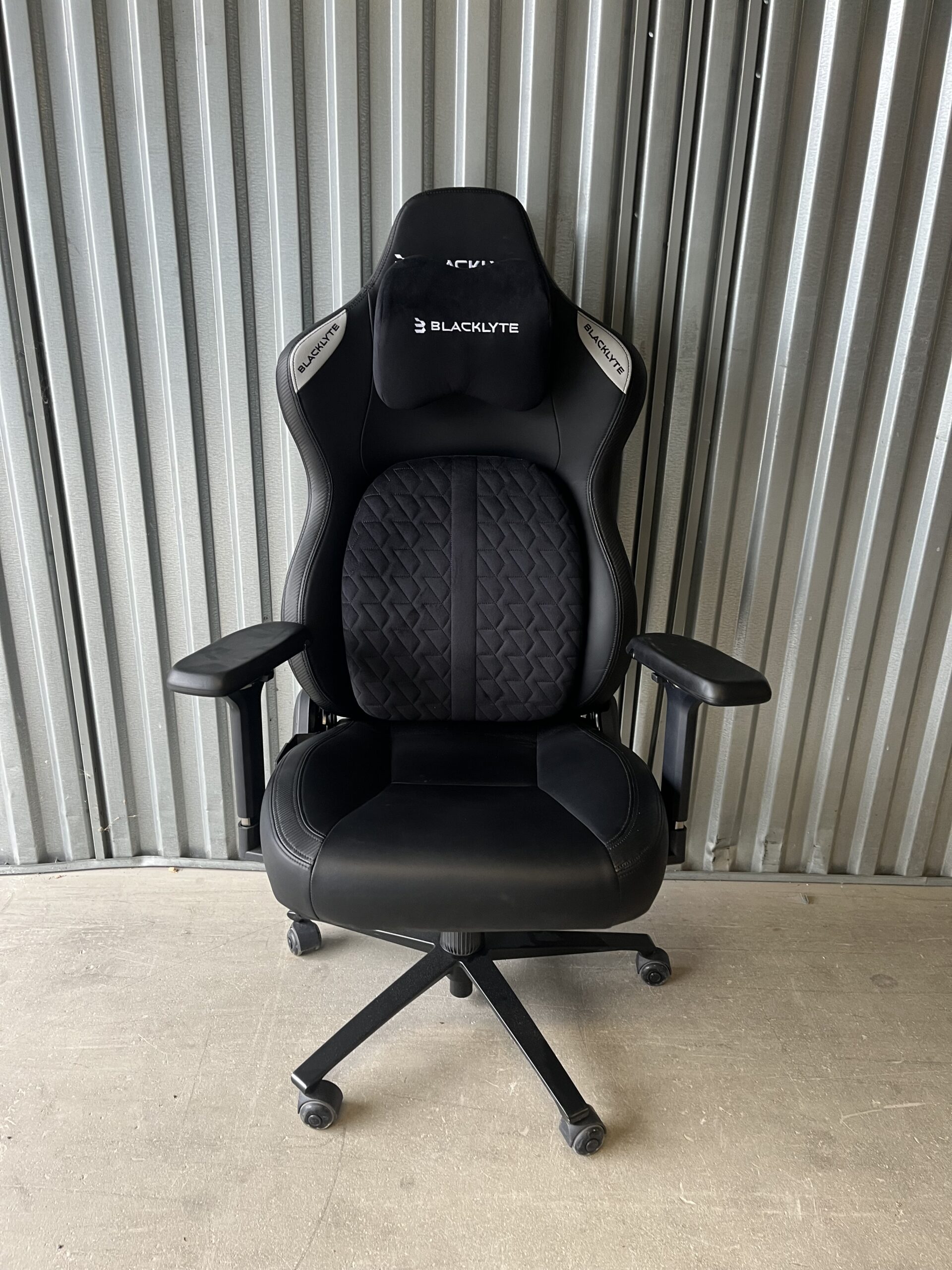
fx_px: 953
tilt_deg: -20.5
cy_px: 635
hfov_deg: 53.1
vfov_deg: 67.3
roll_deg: -1.7
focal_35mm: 26
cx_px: 476
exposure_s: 1/50
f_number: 1.6
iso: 100
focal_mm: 5.1
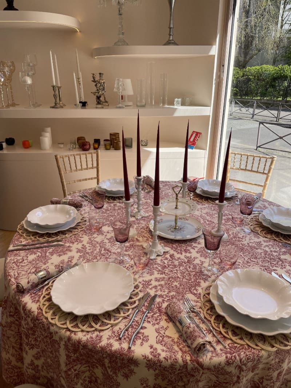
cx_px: 146
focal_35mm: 26
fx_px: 291
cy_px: 194
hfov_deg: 53.1
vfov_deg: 67.3
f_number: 1.6
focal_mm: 4.2
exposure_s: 1/716
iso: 32
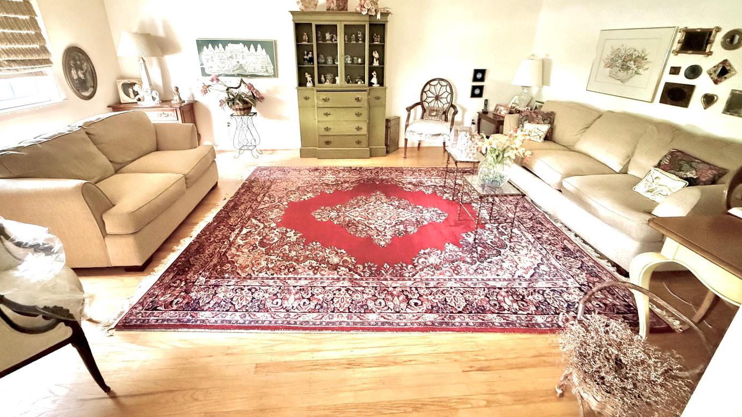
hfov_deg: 99.4
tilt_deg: -19.8
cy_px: 164
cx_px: 361
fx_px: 315
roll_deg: -0.5
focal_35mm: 16
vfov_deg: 66.3
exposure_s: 1/36
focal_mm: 2.22
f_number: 2.2
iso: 1600
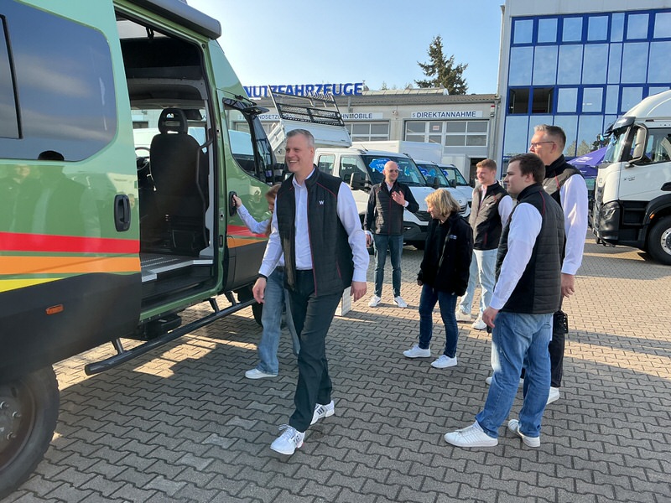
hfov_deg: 61.7
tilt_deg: -6.9
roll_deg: -2.7
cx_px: 336
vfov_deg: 48.2
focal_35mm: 29
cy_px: 252
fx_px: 562
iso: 25
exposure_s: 1/478
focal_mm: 3
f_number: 1.8
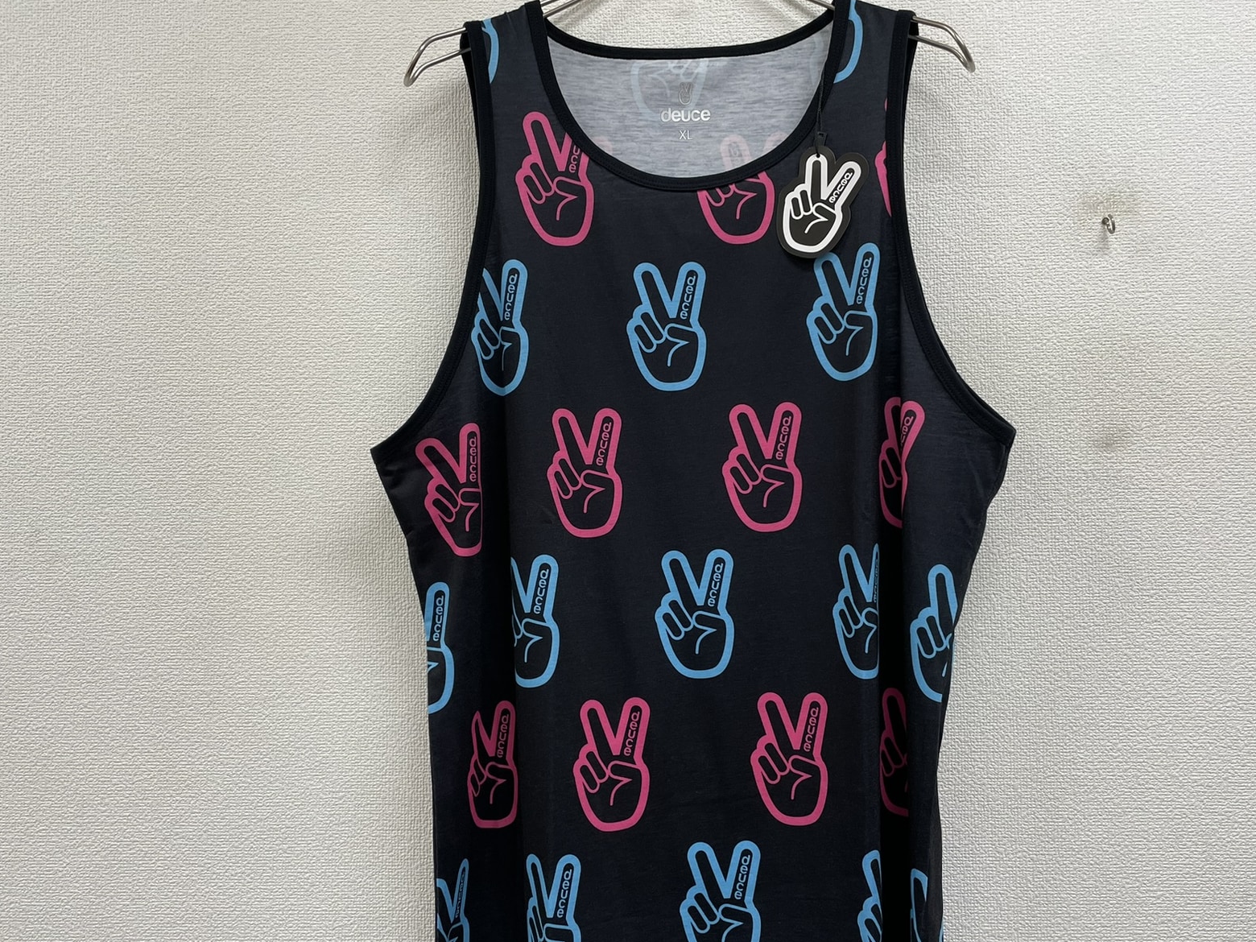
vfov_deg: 44.1
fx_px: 1161
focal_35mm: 32
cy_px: 501
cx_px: 652
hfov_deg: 56.8
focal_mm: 4.2
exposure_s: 1/104
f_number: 1.6
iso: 64
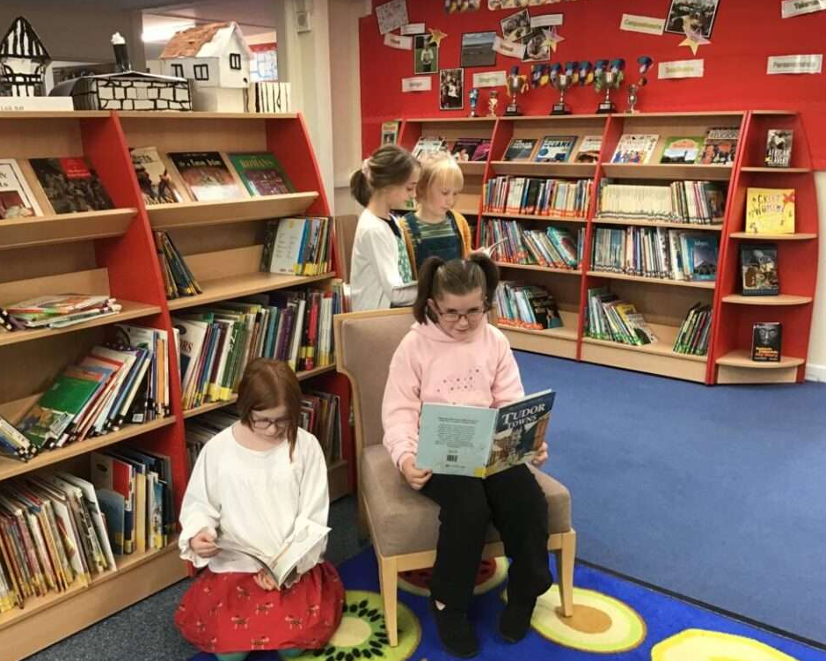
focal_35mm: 33
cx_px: 391
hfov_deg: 54.2
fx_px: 807
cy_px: 328
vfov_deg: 44.5
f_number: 2.4
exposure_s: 1/33
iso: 100
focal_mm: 3.3
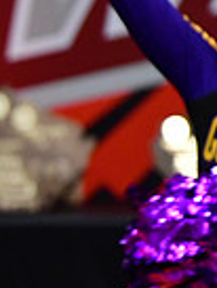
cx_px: -390
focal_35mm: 1224
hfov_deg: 1.2
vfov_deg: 1.6
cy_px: 249
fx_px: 10215
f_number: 3.5
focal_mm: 200
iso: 4000
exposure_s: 1/500
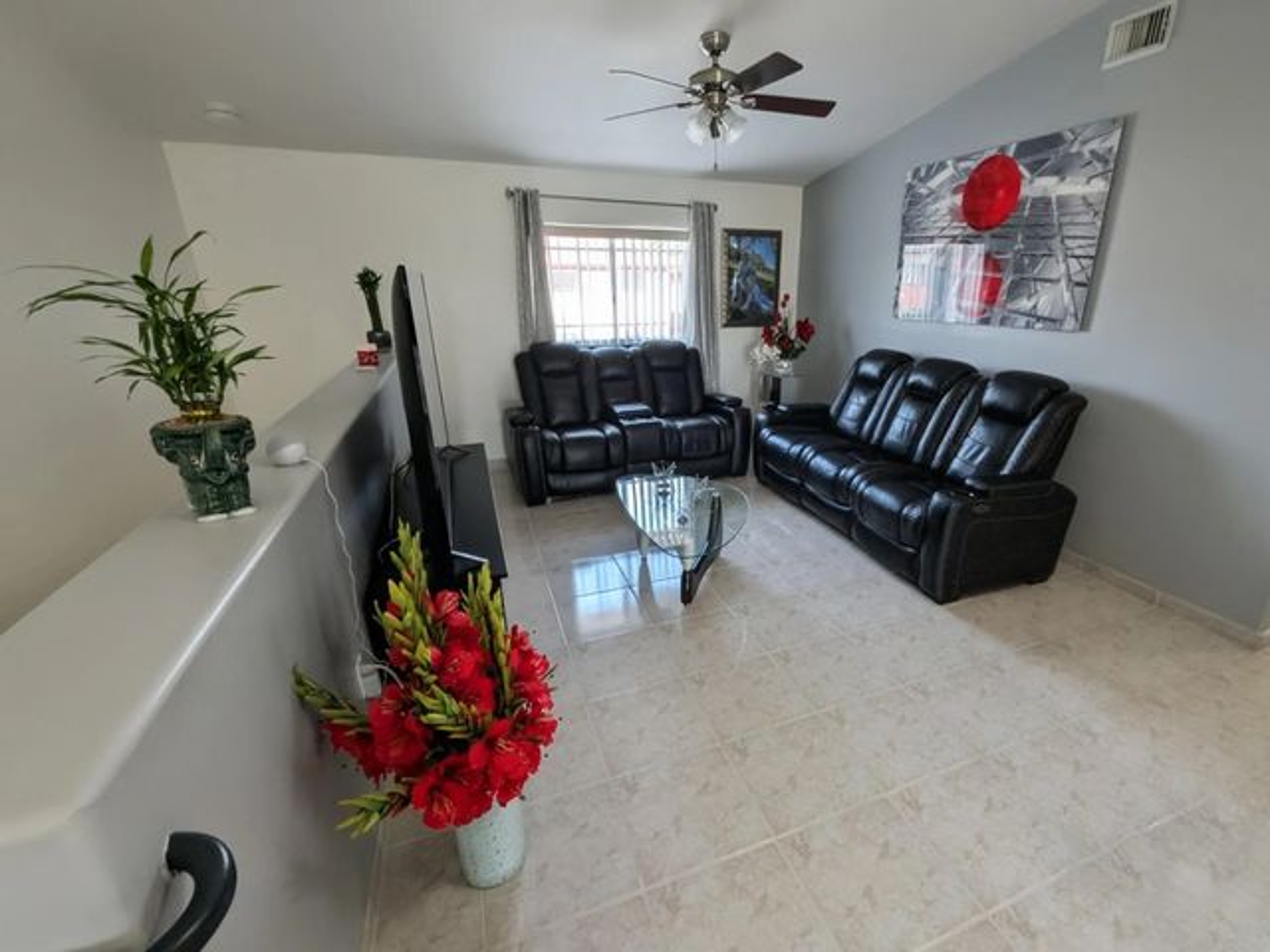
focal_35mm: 13
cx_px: 635
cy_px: 476
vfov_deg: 89.9
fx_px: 477
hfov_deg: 106.2
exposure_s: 1/120
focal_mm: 1.54
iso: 63
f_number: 2.2
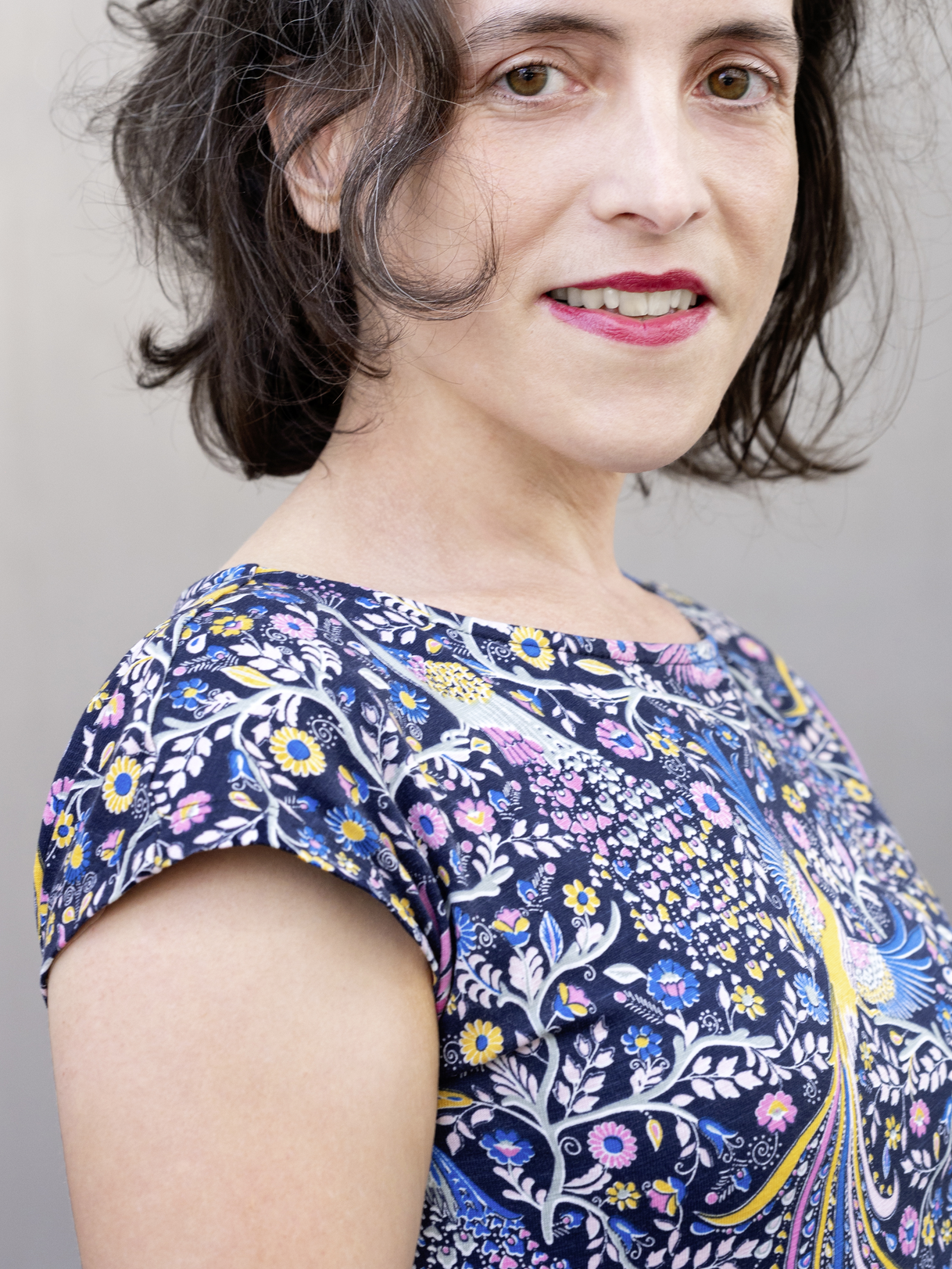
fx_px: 4435
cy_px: 403
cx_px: 552
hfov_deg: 12.2
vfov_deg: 16.2
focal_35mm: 121
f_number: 5.6
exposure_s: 1/320
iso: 1000
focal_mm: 85
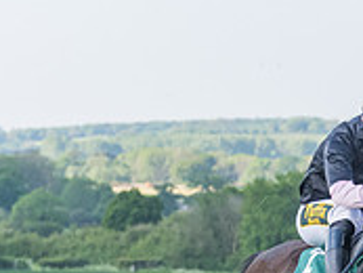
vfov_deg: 3.9
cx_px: 415
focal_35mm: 382
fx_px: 4009
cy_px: 363
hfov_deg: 5.2
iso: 800
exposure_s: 1/3200
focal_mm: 70
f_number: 4
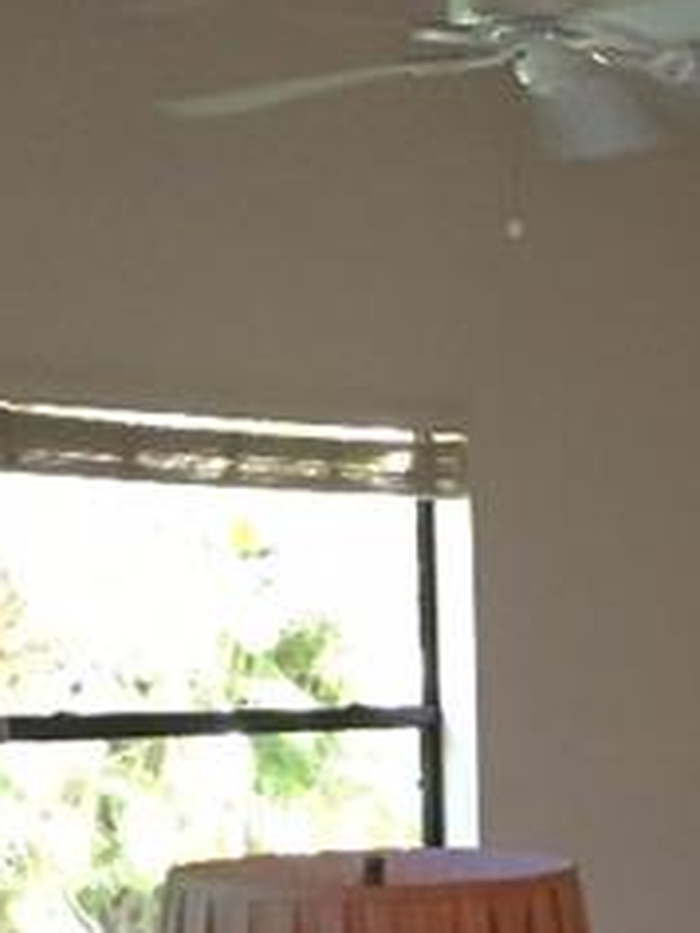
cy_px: 921
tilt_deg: -8.3
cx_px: 971
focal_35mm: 94
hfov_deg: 14.9
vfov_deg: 20.2
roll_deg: -0.8
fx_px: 2532
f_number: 2.2
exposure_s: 1/30
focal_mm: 4.15
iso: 160
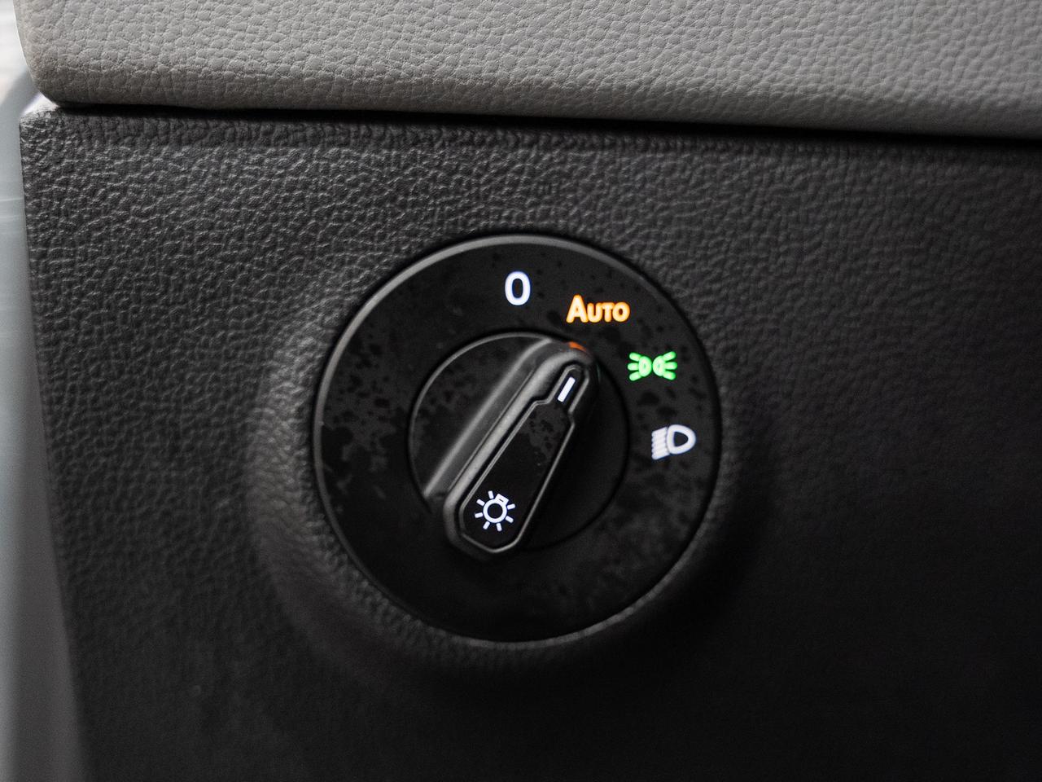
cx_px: 521
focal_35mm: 50
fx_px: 1515
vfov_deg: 28.8
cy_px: 475
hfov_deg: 38.0
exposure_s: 1/60
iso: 1000
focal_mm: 37.1
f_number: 4
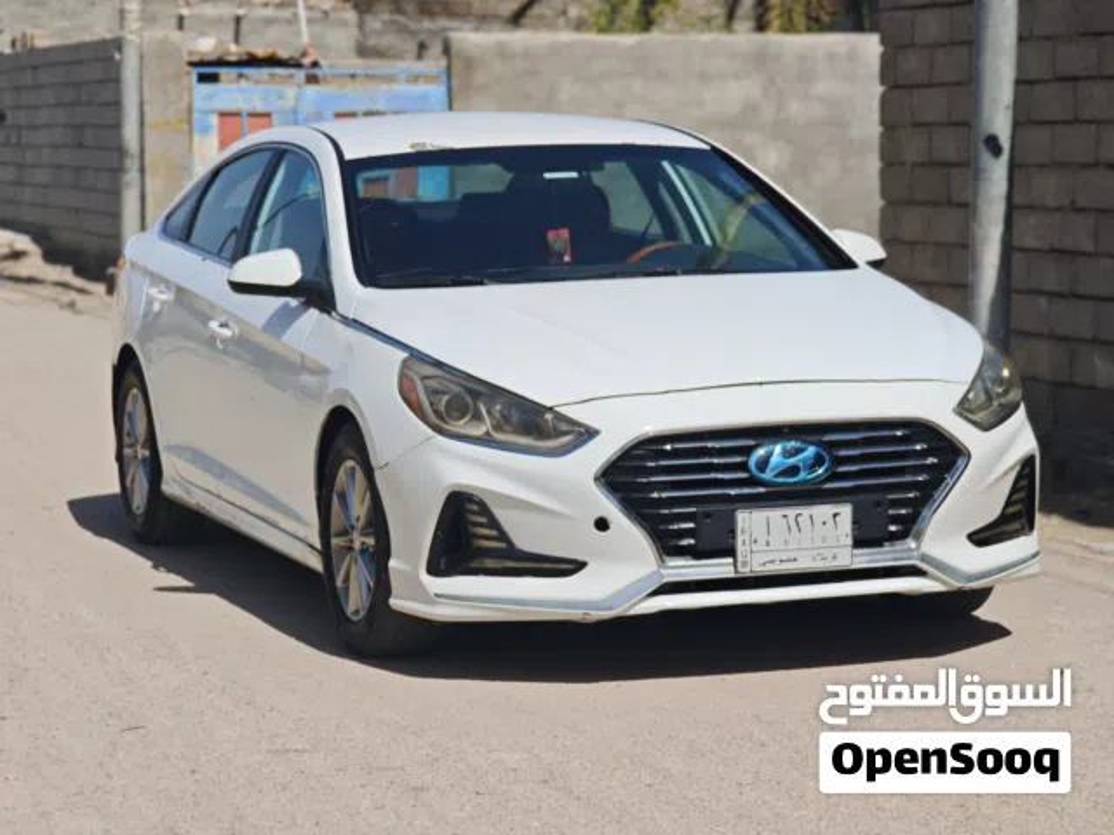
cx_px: 557
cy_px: 418
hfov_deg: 19.6
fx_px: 3218
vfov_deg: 14.8
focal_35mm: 100
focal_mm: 25.1
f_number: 2.6
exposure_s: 1/666
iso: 50
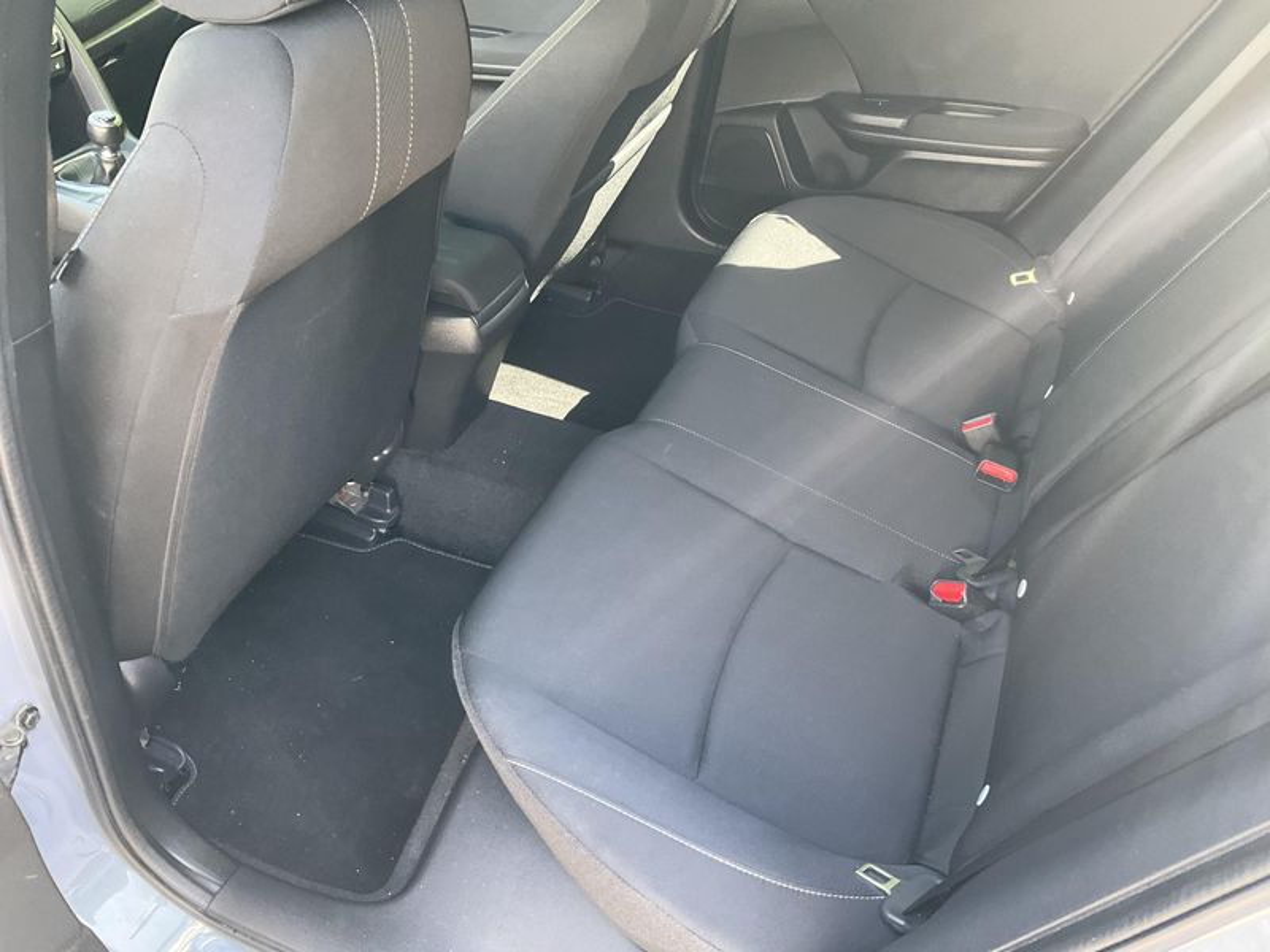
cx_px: 635
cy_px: 476
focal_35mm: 29
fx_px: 1064
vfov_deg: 48.2
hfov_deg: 61.7
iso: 100
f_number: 1.8
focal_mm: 3
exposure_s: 1/60
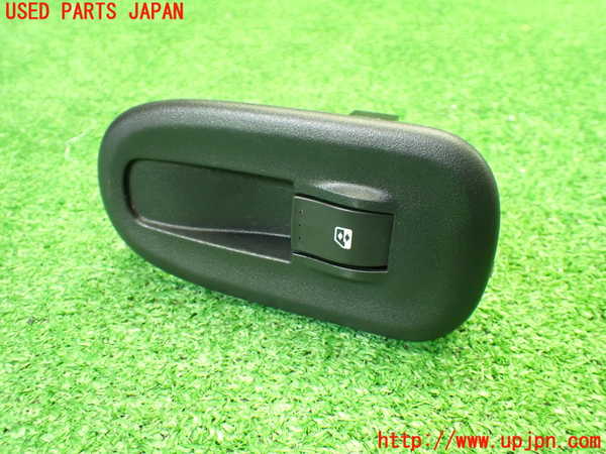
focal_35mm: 30
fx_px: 525
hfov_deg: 60.0
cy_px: 227
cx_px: 303
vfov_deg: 46.8
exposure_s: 1/40
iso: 800
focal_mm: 5.4
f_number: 2.3
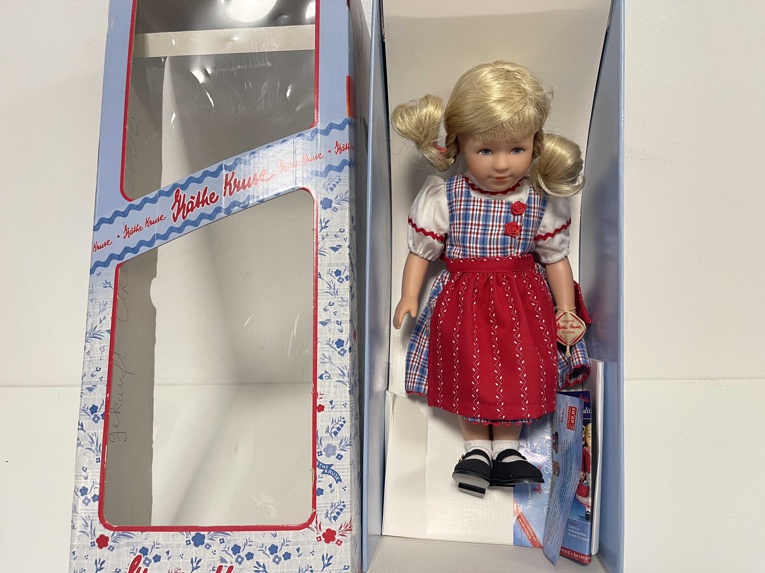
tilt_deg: -25.9
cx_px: 382
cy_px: 286
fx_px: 552
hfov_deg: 69.4
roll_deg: +2.2
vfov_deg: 54.9
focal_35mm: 25
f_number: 1.6
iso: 80
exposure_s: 1/50
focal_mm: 5.1
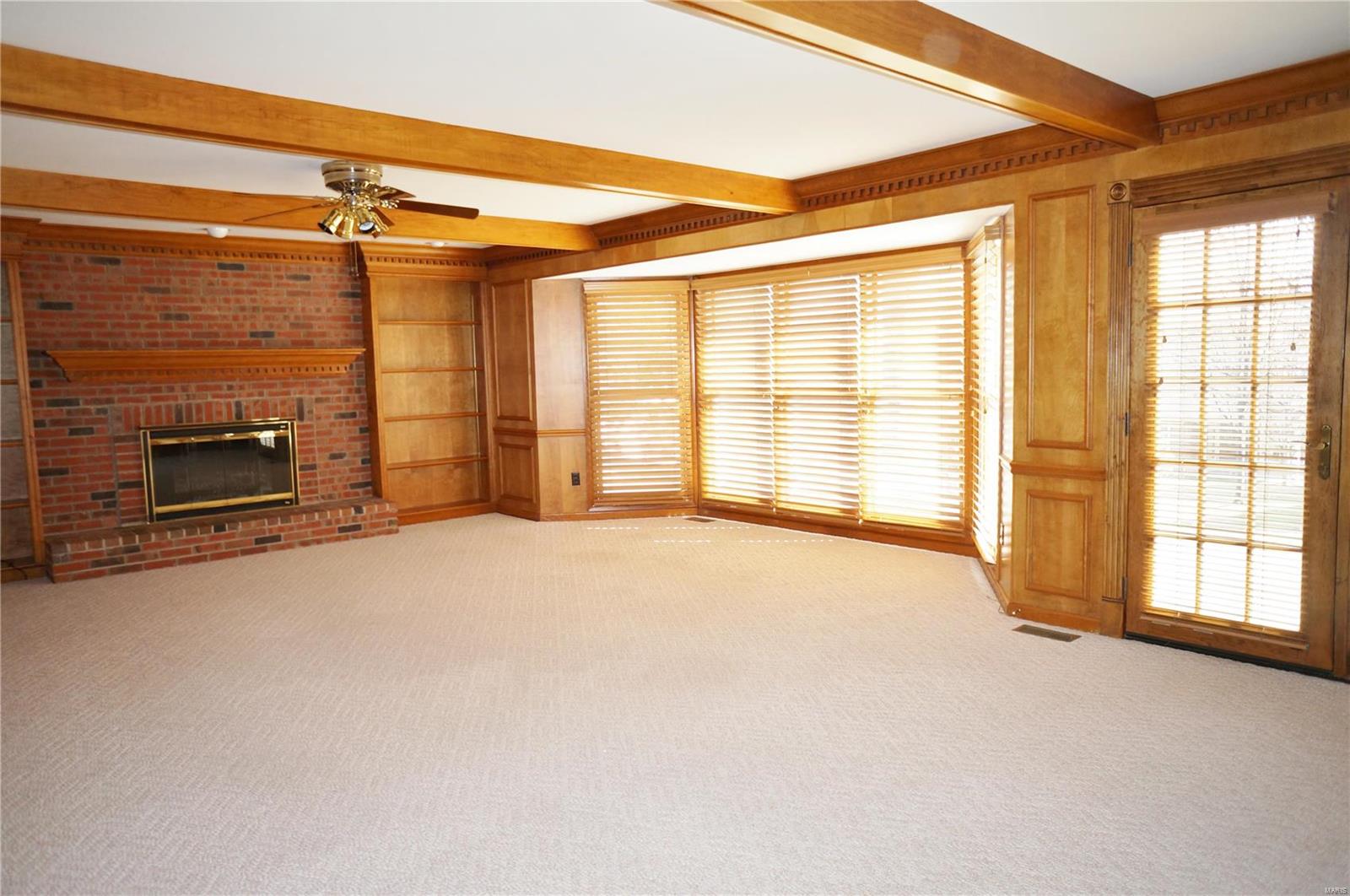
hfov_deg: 73.8
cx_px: 675
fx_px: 899
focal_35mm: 24
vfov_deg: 53.0
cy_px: 448
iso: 400
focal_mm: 16
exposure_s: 1/160
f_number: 2.8
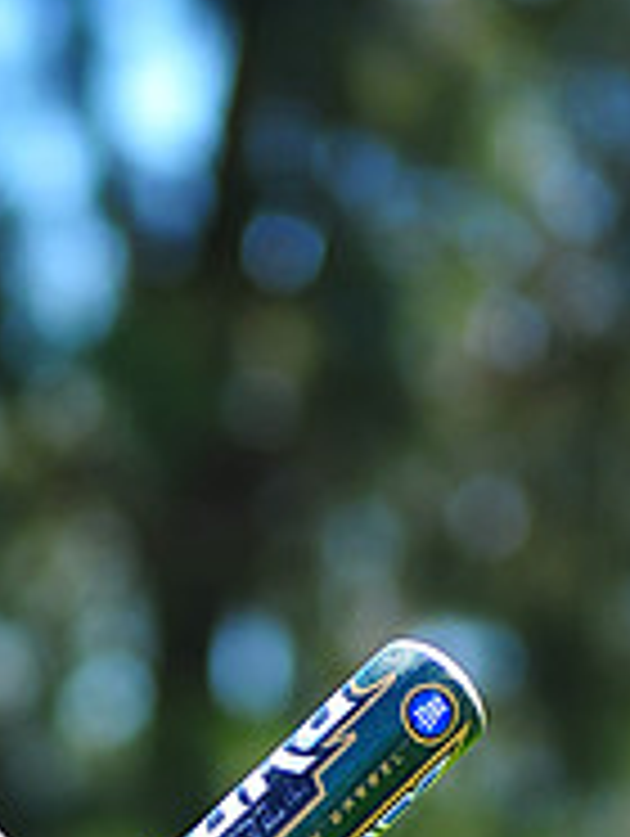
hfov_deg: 2.8
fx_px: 13025
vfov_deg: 3.7
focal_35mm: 538
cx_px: -112
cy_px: 1269
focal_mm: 180
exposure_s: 1/400
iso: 200
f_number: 5
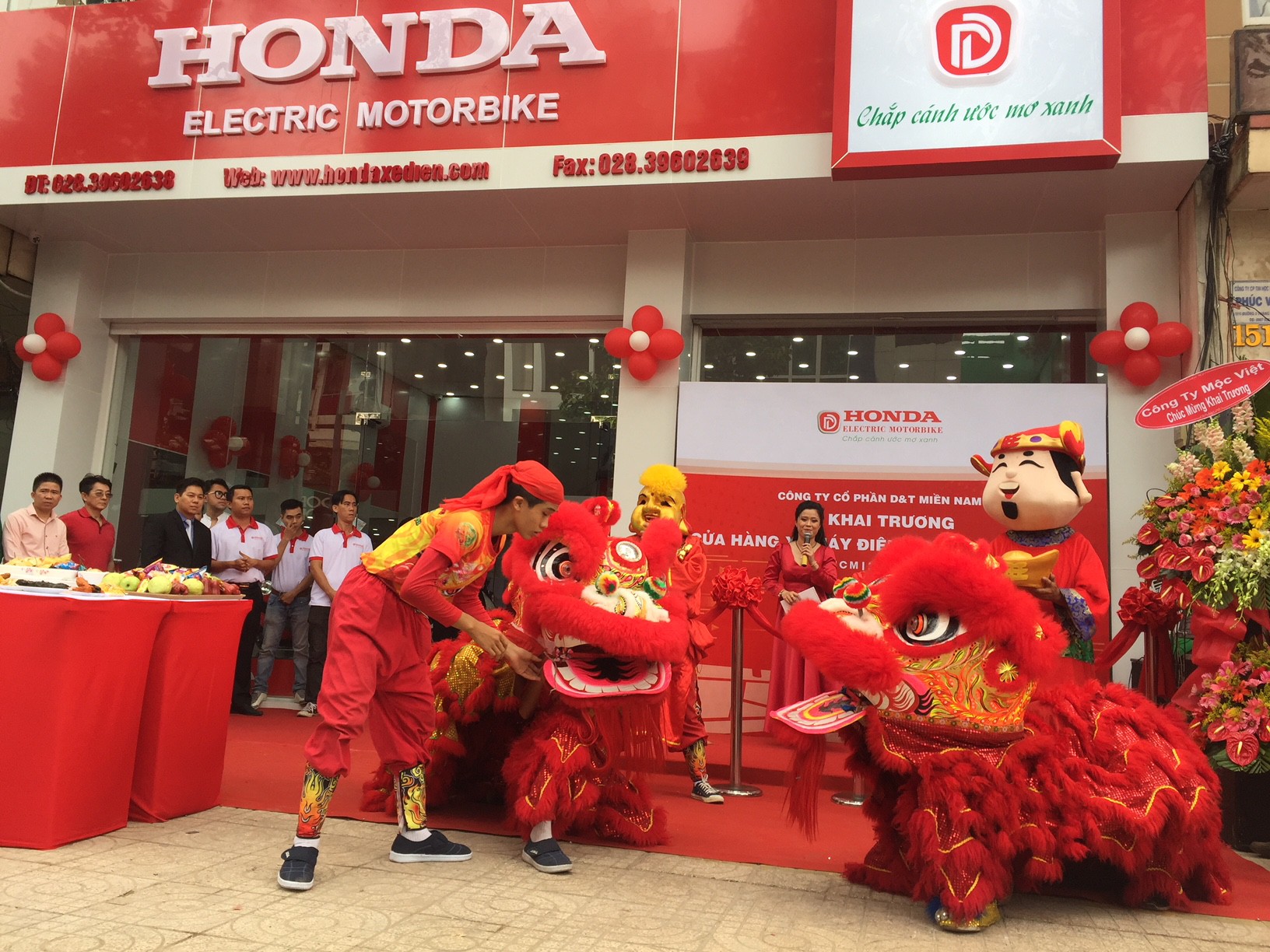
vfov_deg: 48.2
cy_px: 476
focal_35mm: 29
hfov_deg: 61.7
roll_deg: -3.5
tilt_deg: +8.3
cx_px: 635
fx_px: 1064
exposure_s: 1/297
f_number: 2.2
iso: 32
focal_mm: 4.15
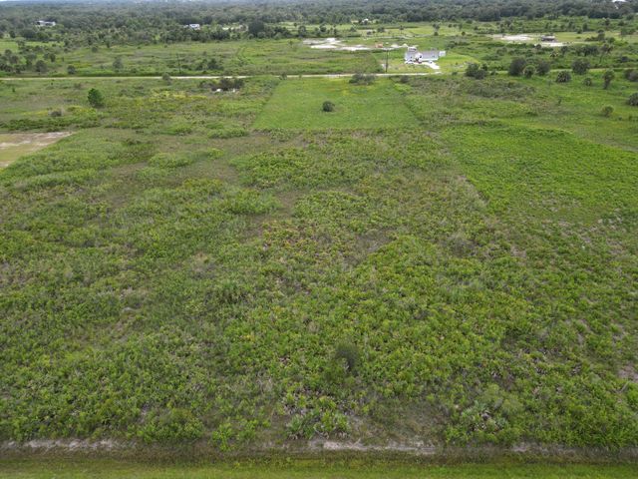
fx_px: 442
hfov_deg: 71.6
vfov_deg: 56.8
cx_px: 319
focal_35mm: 24
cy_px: 240
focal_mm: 6.72
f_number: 1.7
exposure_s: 1/320
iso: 100
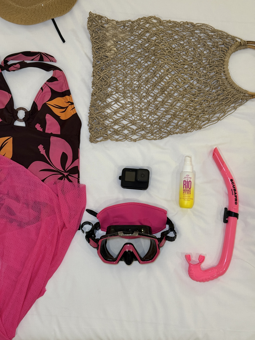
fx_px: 471
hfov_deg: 30.3
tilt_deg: -80.3
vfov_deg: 39.7
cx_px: 128
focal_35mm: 48
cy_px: 170
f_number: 1.78
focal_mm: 6.76
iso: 200
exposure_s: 1/50
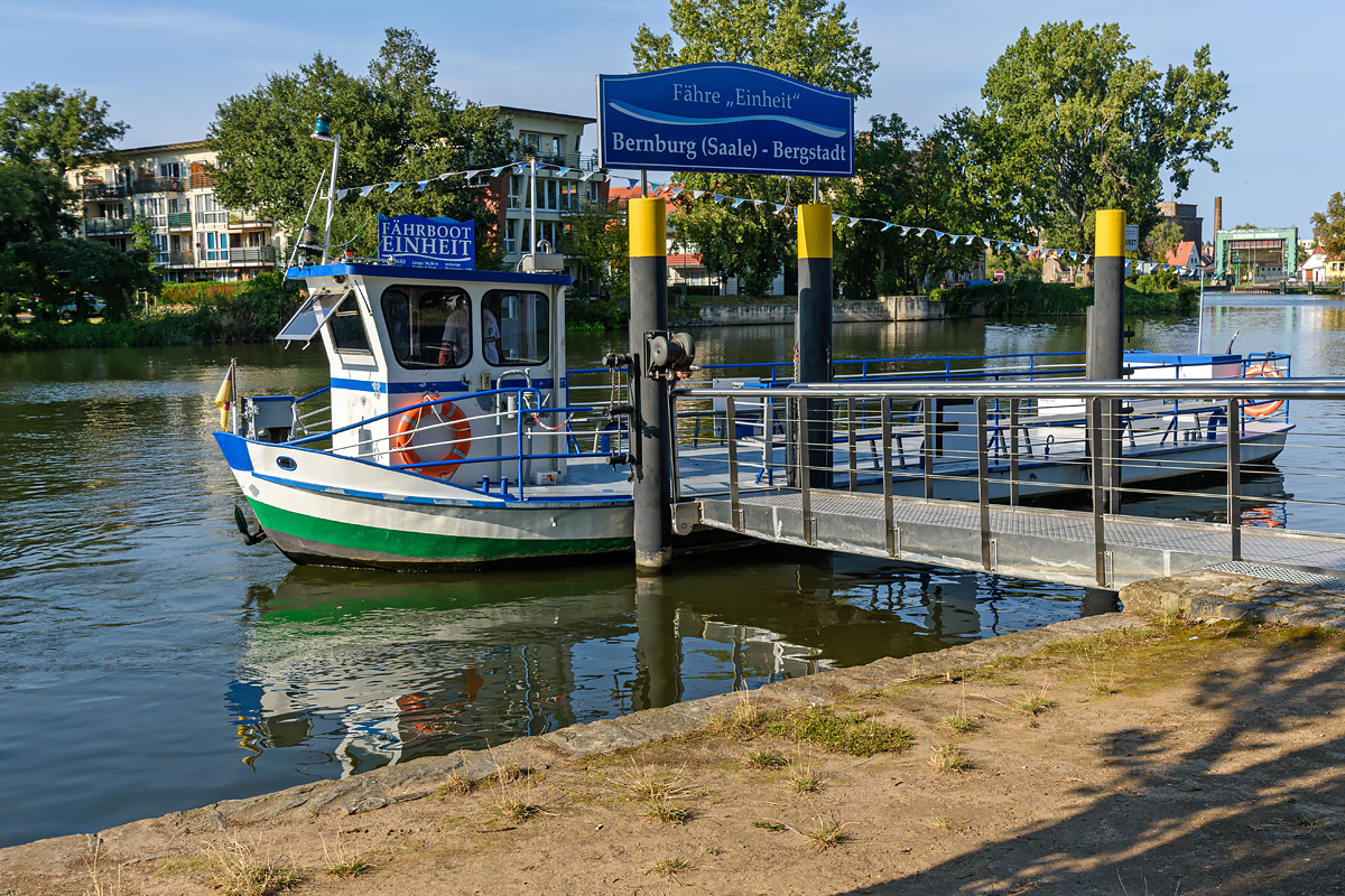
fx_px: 1233
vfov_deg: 40.0
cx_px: 672
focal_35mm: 33
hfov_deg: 57.2
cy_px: 448
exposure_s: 1/1000
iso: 200
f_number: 5.6
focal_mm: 22
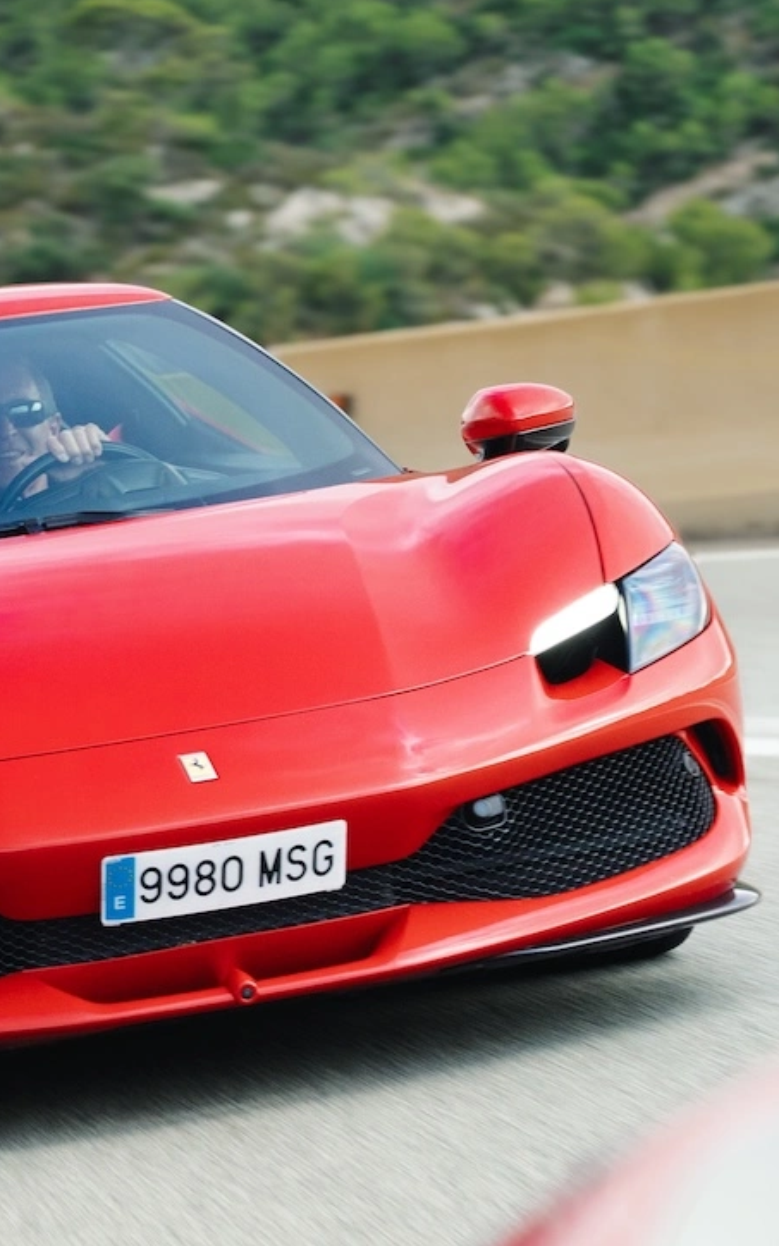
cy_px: 585
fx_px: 6421
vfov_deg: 11.1
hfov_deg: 6.9
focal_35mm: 189
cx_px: -115
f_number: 6.3
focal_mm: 70
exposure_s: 1/50
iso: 800
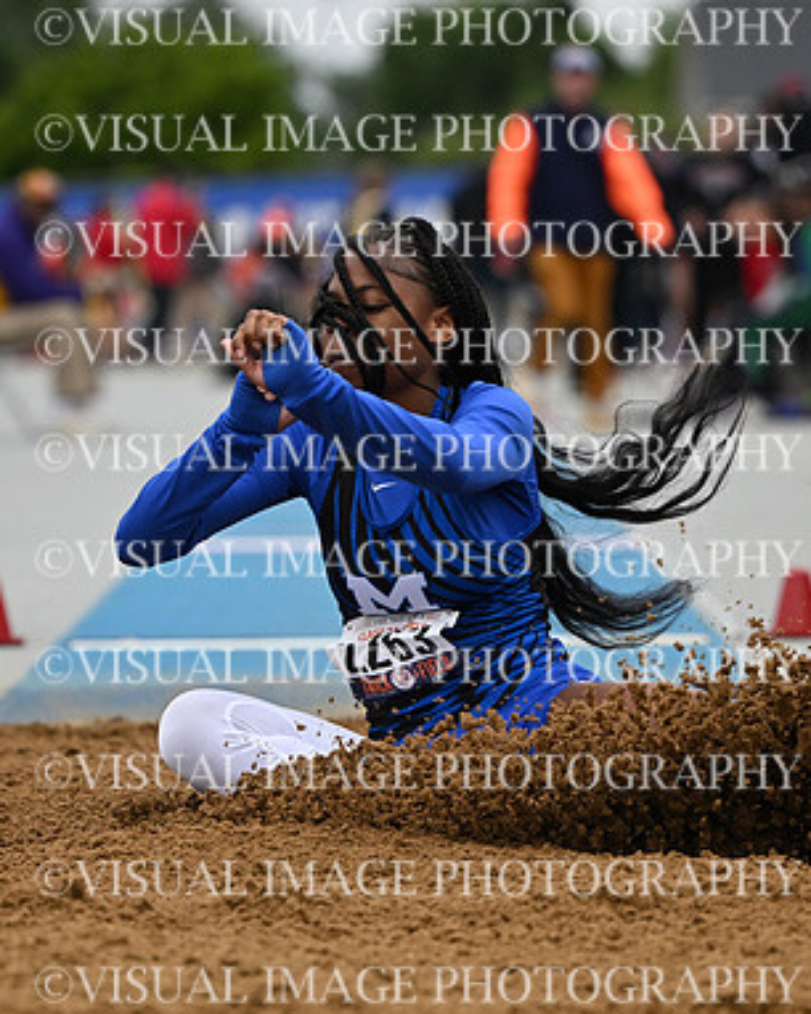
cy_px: 506
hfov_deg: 6.0
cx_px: 419
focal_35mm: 256
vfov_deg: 7.6
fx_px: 7687
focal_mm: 120
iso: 640
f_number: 2.8
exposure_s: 1/5000
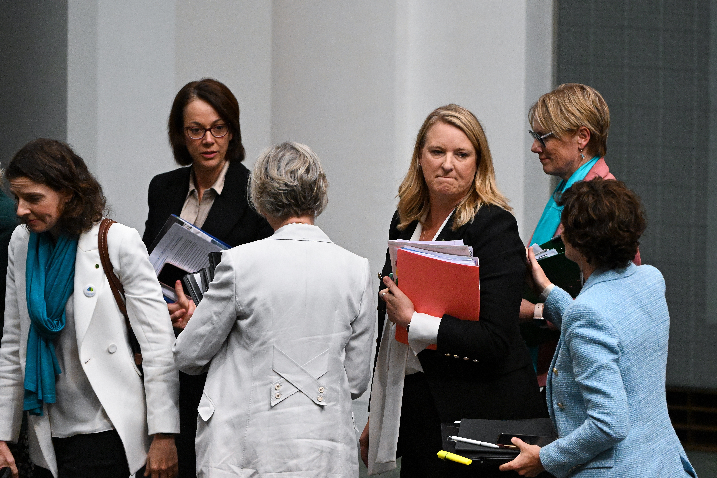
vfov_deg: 5.1
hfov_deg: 7.6
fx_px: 5377
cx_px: 358
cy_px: 239
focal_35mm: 270
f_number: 4
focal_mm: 270
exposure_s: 1/400
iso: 6400
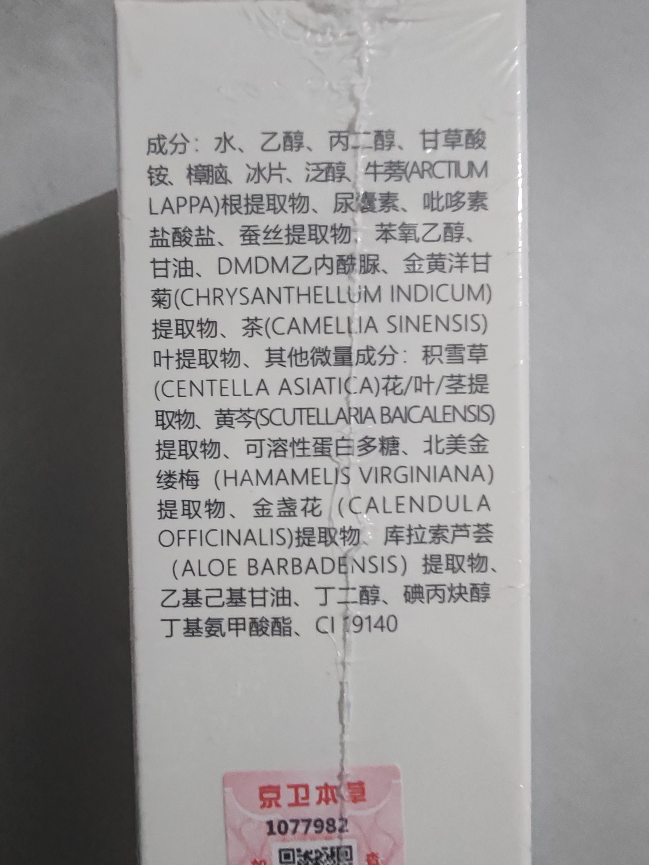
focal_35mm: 26
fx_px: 650
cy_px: 432
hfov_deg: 53.1
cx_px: 324
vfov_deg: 67.3
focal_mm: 1.96
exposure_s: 1/33
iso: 640
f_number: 2.2
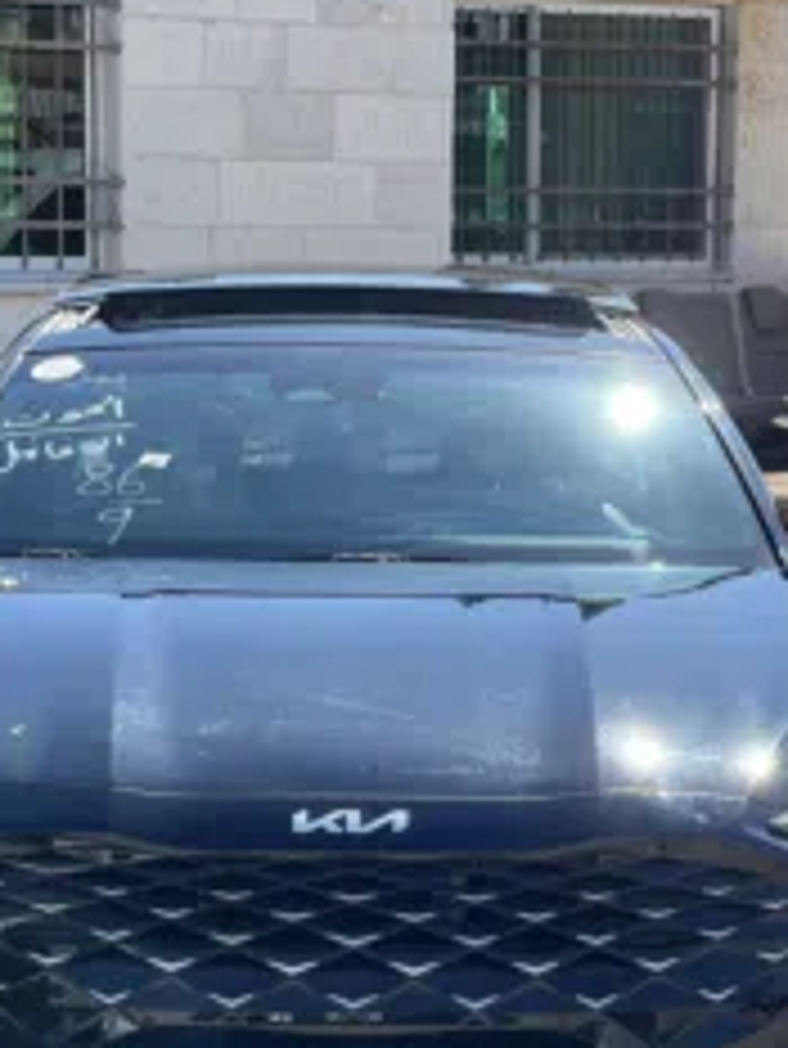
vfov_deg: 14.9
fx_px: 4003
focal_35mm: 132
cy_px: 796
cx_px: 351
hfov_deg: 11.2
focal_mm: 9
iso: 32
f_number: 2.8
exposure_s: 1/401
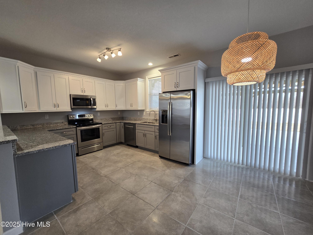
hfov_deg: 106.2
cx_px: 156
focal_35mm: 13
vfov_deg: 89.9
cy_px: 118
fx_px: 118
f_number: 2.2
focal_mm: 2.2
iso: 80
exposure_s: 1/60
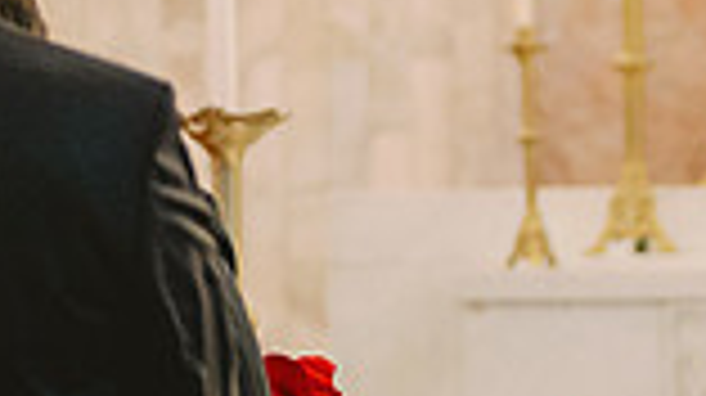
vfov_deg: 1.7
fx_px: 13523
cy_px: 691
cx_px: 1241
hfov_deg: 3.0
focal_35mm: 723
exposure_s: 1/125
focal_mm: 125
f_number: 2.8
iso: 1600
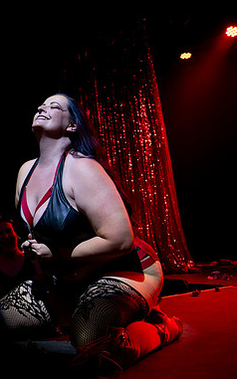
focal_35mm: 41
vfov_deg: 48.2
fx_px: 424
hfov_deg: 26.7
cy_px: 179
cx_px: -67
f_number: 4
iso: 4000
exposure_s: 1/250
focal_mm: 24
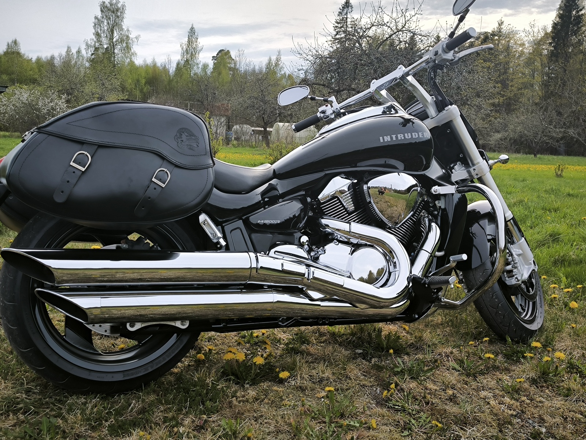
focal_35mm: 33
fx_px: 559
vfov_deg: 42.9
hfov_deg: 55.4
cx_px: 293
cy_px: 220
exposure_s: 1/800
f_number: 1.9
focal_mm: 6.92
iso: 50
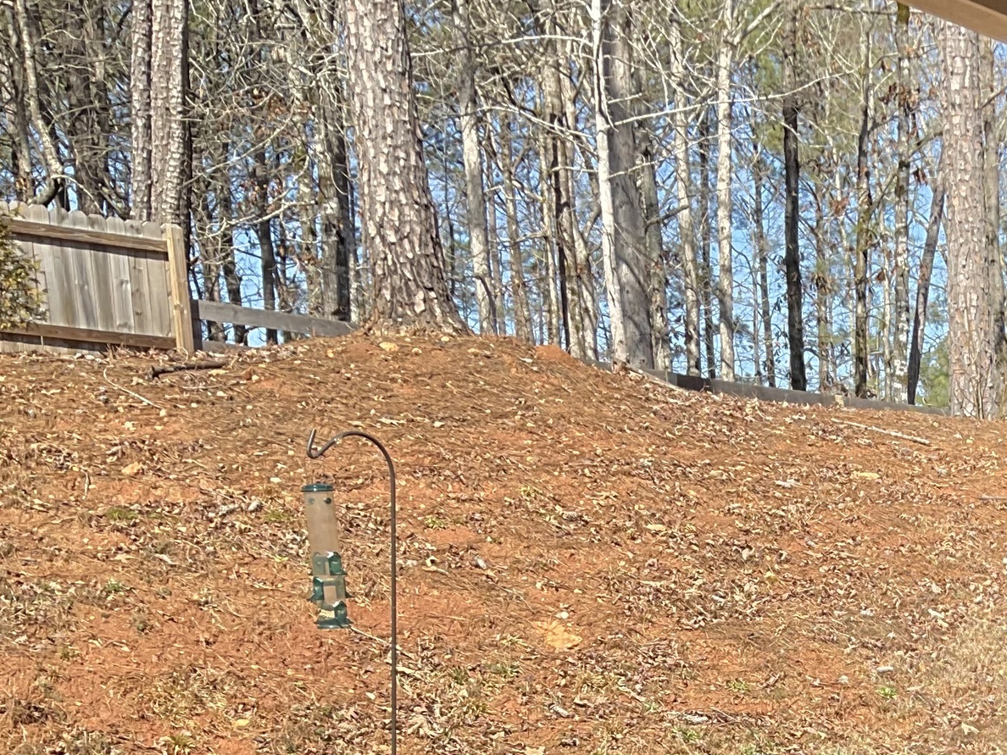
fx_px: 2182
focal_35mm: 75
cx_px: 1225
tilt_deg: -7.5
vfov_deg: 18.4
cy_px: 947
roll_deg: +0.1
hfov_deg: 23.6
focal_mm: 3
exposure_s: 1/500
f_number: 1.8
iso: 16
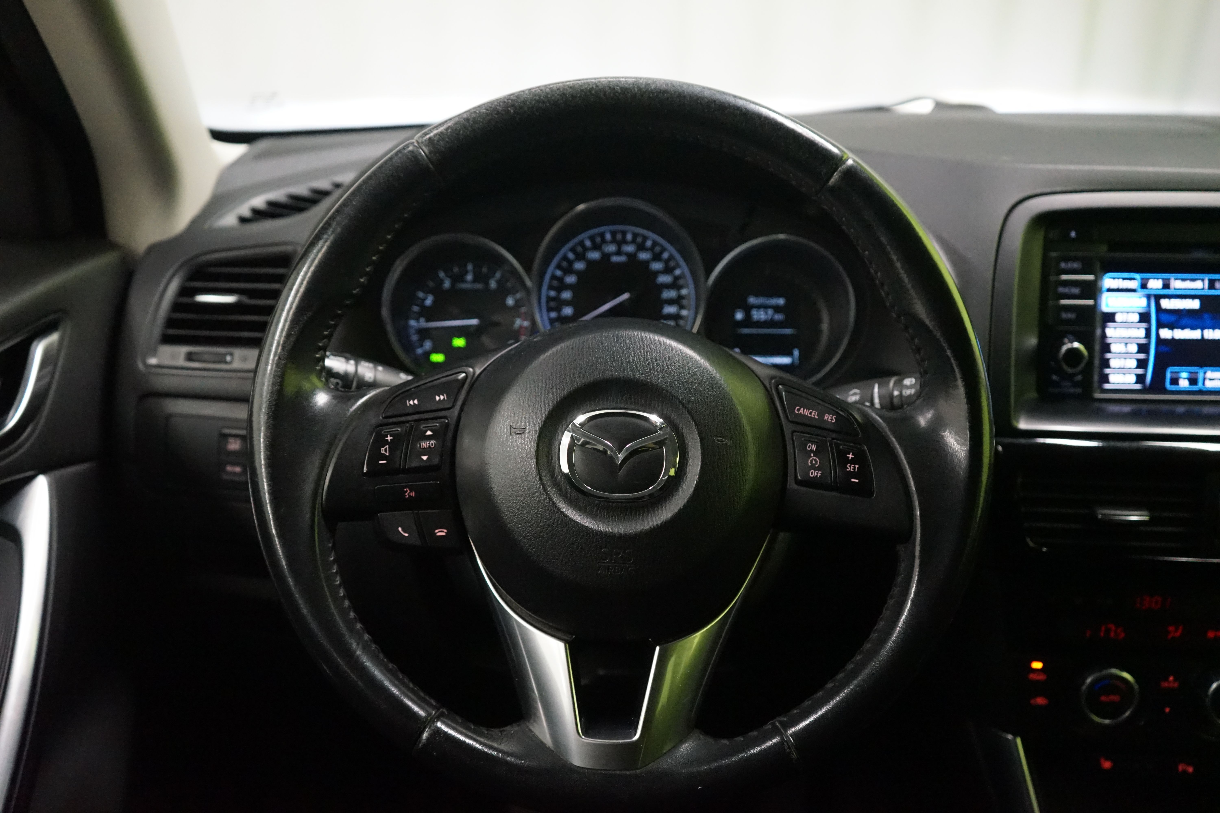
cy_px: 406
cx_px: 610
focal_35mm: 34
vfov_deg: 38.9
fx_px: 1152
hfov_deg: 55.8
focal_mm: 34
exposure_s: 1/80
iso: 6400
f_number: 4
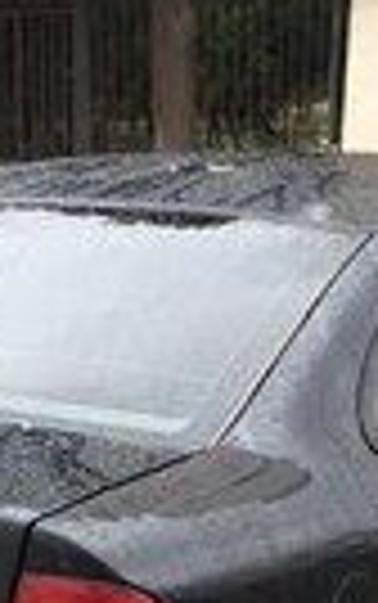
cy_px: 860
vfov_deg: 16.8
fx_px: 1875
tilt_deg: -20.9
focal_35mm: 114
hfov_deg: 11.5
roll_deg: -0.5
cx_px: 86
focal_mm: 4.15
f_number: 2.2
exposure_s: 1/100
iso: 32
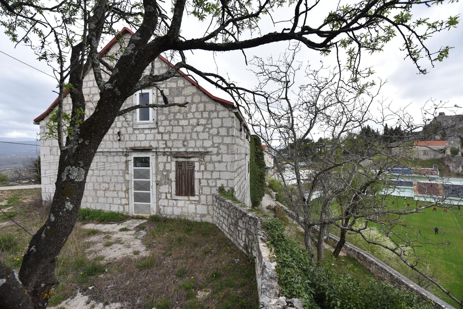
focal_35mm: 14
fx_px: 180
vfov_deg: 81.3
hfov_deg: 104.2
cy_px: 154
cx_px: 232
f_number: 4.5
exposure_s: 1/250
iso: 200
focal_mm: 14
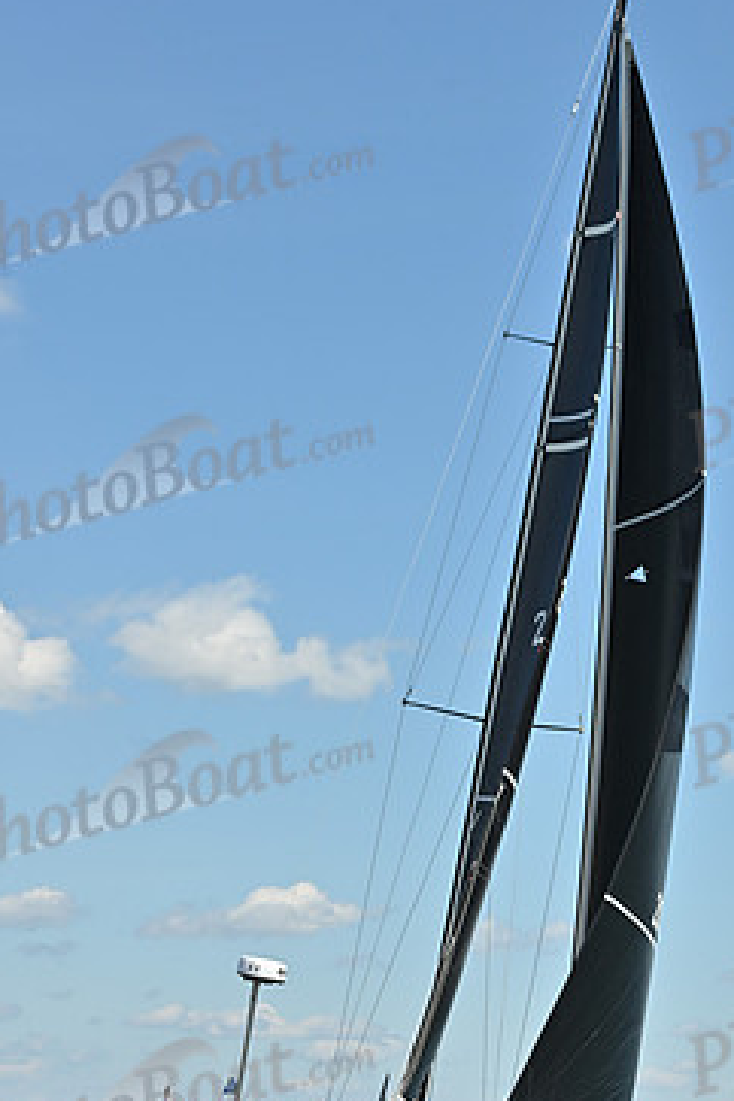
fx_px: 3425
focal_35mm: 112
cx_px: 532
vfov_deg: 18.3
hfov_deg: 12.2
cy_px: 594
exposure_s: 1/1250
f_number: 8
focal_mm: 70
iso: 250
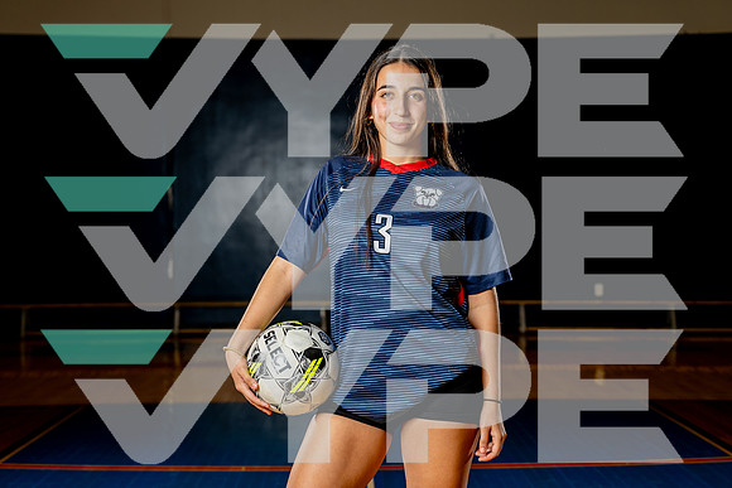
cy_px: 244
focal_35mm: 71
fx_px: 1440
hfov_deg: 28.5
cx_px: 366
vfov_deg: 19.2
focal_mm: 69
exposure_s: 1/250
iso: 100
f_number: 4
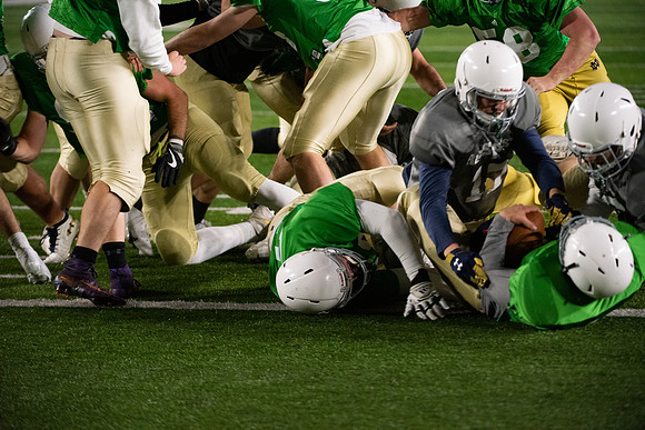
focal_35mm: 200
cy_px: 215
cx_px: 322
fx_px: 3584
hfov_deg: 10.3
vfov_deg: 6.9
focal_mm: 200
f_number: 4
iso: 5600
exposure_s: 1/500
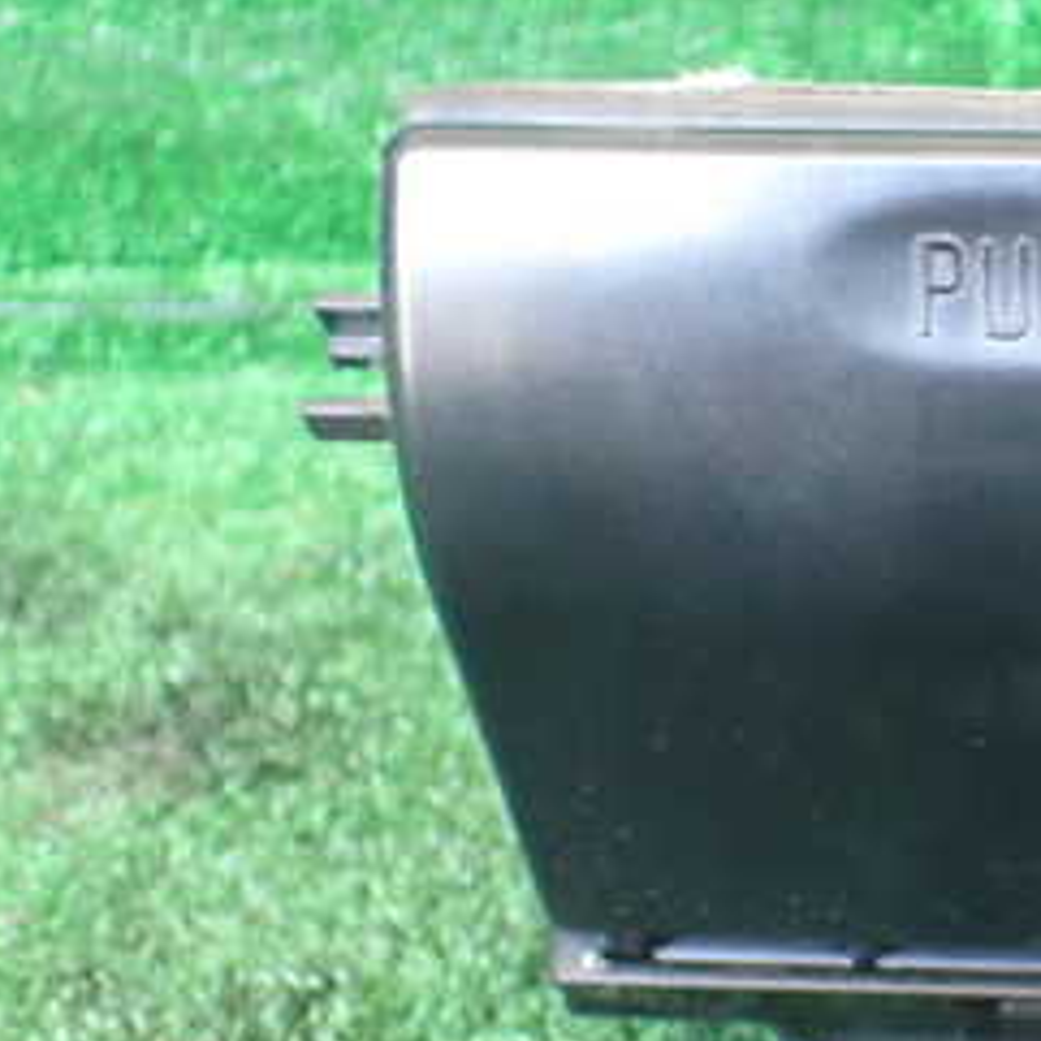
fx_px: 2246
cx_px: 1106
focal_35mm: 66
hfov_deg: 24.6
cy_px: 410
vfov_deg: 26.0
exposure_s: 1/100
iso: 800
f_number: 2.3
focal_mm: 5.4
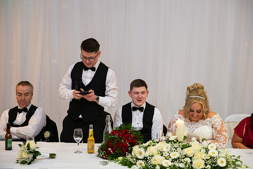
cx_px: 126
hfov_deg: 28.8
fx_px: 492
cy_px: 84
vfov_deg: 19.5
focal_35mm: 70
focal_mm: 70
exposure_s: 1/160
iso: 1250
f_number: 3.5
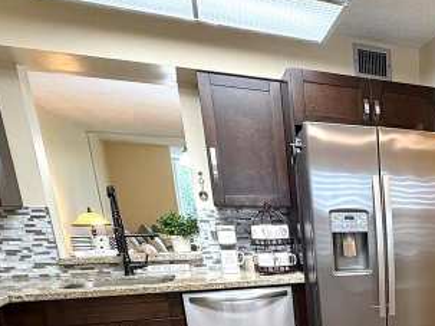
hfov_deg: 40.5
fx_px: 465
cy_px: 330
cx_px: 478
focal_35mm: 37
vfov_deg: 34.9
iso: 320
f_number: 2.2
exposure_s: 1/60
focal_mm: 2.22
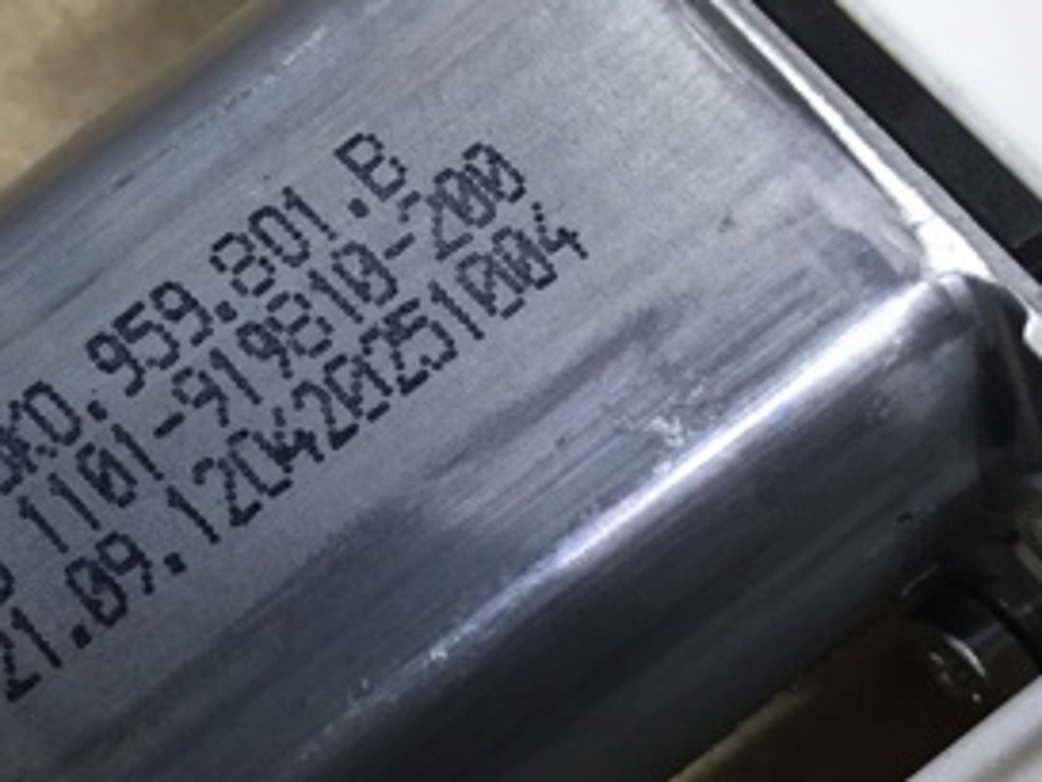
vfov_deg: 21.6
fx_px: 2048
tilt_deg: -67.1
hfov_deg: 27.3
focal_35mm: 68
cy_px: 507
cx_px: 69
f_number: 2.2
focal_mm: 4.15
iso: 64
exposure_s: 1/33
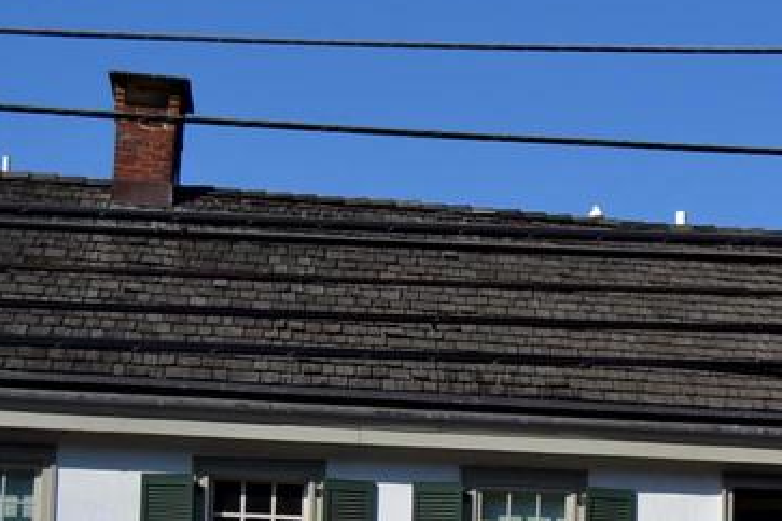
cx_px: 1062
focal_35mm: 110
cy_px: 602
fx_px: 2389
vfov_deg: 12.2
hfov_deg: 17.3
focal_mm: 26
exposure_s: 1/250
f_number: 8
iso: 100
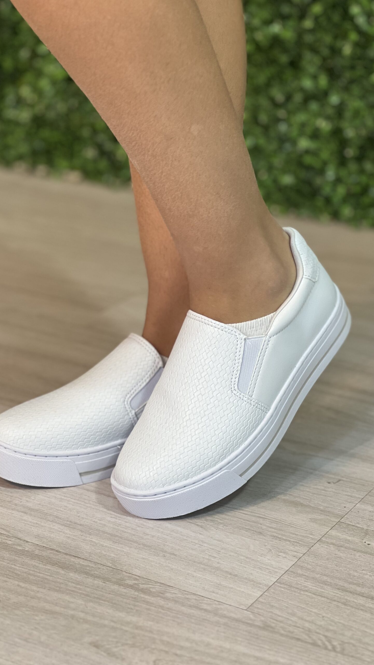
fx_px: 1481
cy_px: 332
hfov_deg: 14.4
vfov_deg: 25.3
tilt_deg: -19.7
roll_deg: -0.5
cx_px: 183
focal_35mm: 84
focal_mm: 9
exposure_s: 1/120
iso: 160
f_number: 2.8
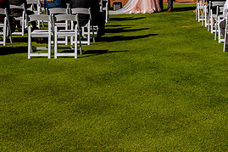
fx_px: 481
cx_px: 142
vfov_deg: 17.1
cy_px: -32
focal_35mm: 76
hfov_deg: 26.6
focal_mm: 28
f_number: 10
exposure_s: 1/320
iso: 125
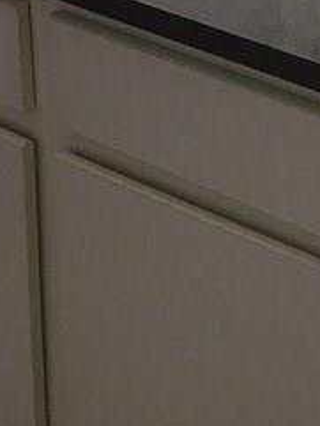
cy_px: -359
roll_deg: -0.6
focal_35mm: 123
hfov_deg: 11.7
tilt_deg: -11.5
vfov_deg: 14.1
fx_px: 1515
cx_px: 424
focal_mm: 4.15
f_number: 2.2
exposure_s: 1/33
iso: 32
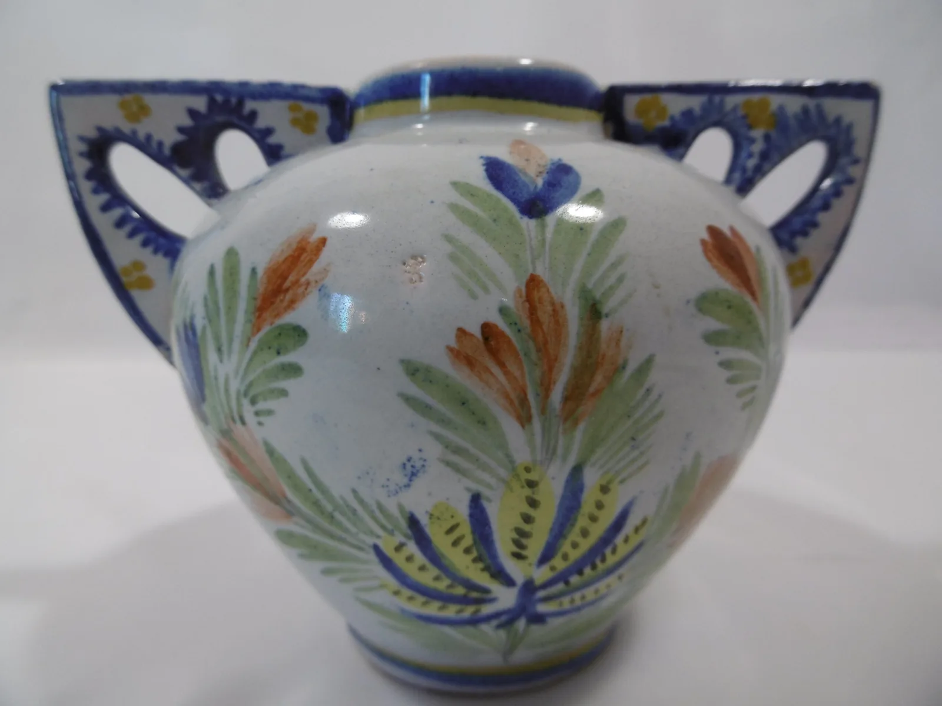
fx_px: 653
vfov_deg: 56.8
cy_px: 353
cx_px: 471
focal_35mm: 24
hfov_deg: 71.6
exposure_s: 1/30
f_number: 3.1
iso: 100
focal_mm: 4.3
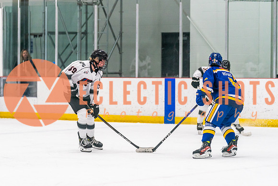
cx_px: 102
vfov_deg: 7.8
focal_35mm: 175
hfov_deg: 11.7
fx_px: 1353
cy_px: 80
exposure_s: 1/1250
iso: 3200
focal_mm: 135
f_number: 2.8
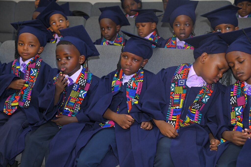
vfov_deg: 19.4
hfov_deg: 28.9
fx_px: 488
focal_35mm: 70
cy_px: 84
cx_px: 126
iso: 3200
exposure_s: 1/125
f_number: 5.6
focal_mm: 70
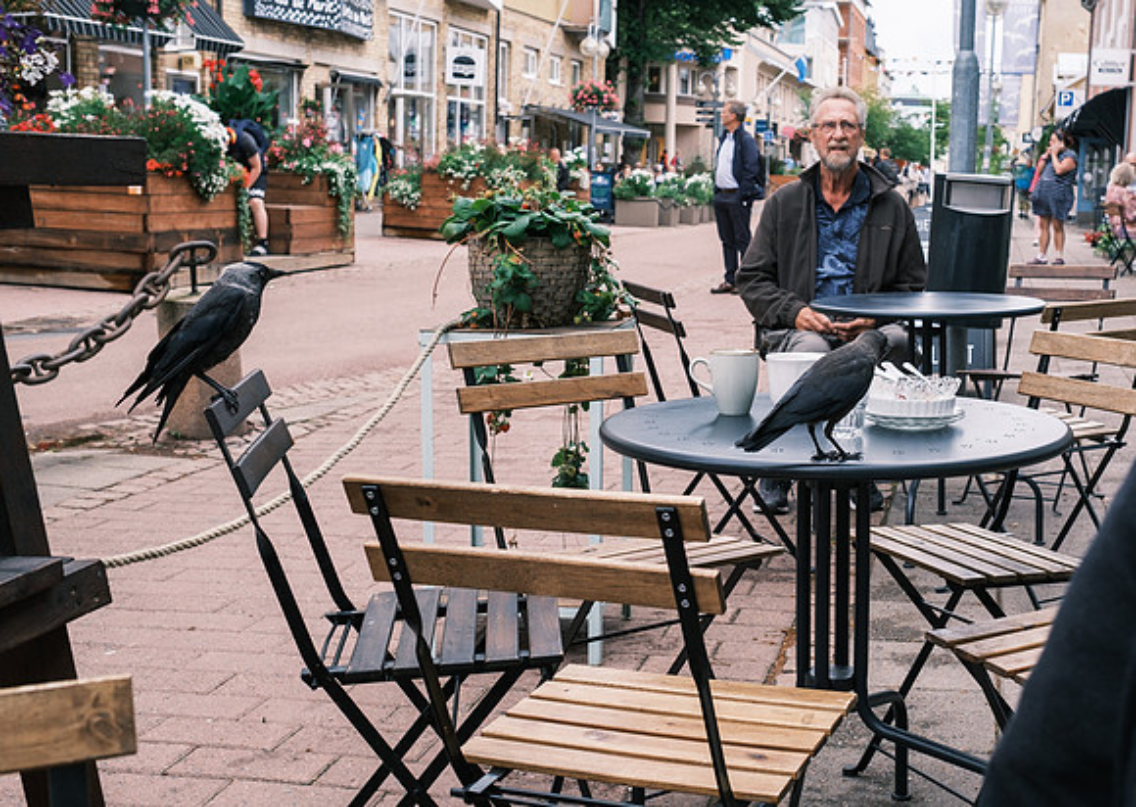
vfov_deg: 29.9
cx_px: 778
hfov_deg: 40.5
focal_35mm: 47
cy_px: 398
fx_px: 1512
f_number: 5.6
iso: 320
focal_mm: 23
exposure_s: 1/200
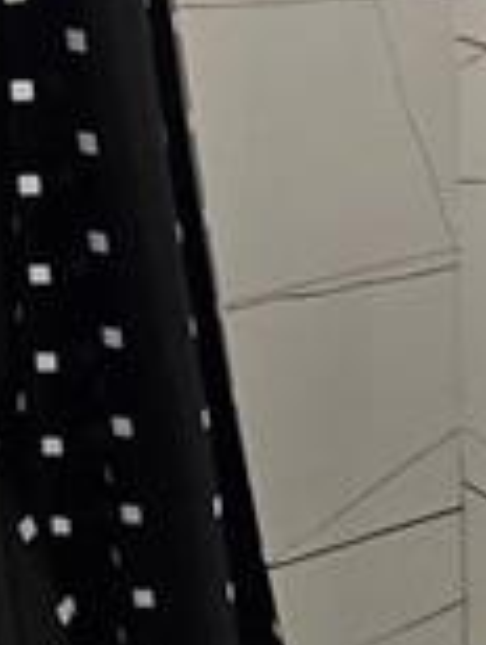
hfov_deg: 13.7
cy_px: 243
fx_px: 1885
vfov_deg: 19.4
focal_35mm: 101
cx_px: 750
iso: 200
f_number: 2.2
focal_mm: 2.2
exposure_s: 1/60
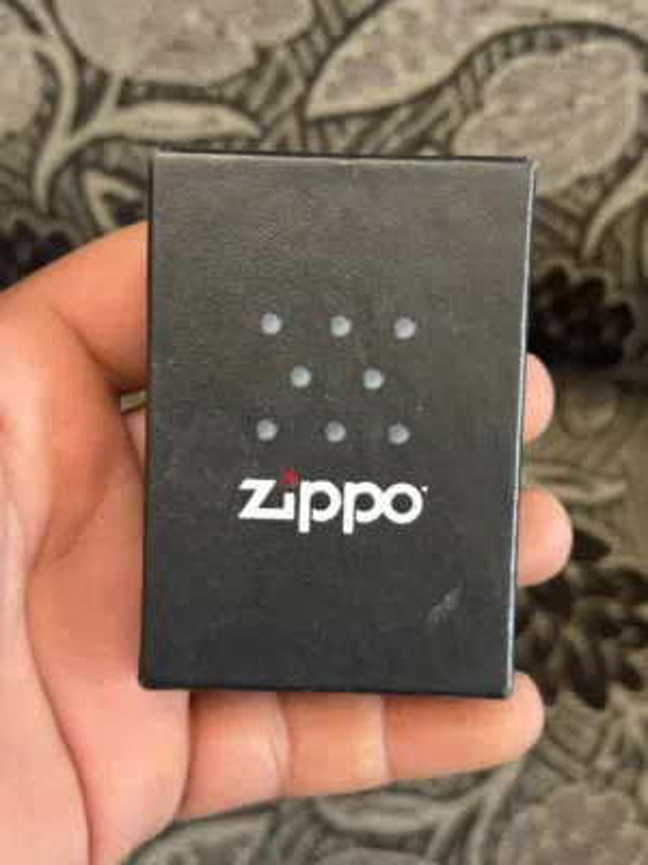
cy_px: 432
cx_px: 324
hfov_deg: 30.3
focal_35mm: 48
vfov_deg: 39.7
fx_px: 1198
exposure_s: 1/30
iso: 640
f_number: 1.78
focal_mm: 6.76
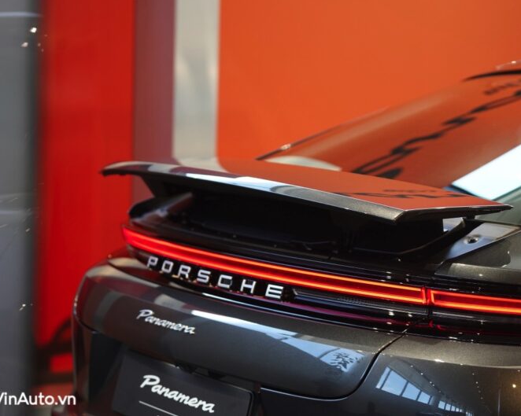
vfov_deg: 13.1
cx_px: 290
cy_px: 207
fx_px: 1819
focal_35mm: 118
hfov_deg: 16.3
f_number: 4
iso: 1600
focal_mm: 104
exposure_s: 1/200
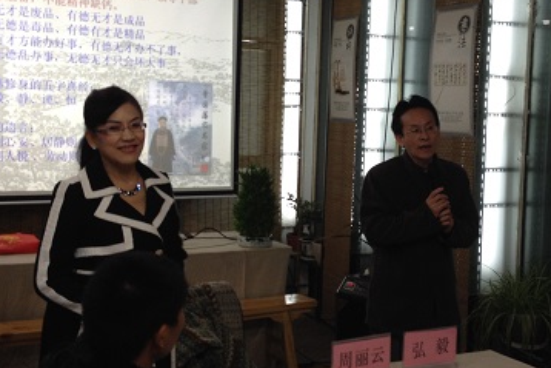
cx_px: 325
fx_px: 934
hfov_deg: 32.8
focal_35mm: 61
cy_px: 152
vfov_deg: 22.3
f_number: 2.4
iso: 64
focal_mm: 4.28
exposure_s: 1/20
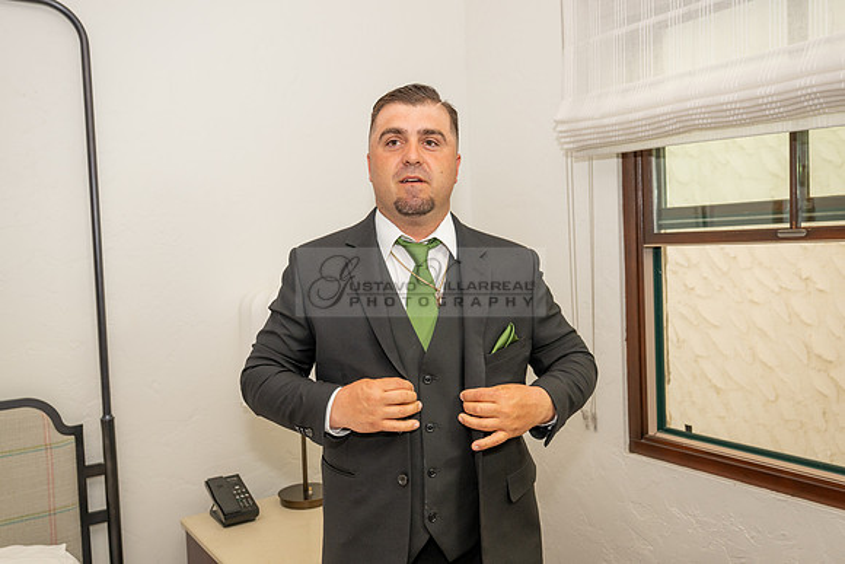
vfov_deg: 42.3
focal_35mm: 31
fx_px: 728
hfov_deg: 60.3
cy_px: 282
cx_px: 422
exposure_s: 1/200
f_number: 4.5
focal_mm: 31
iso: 500
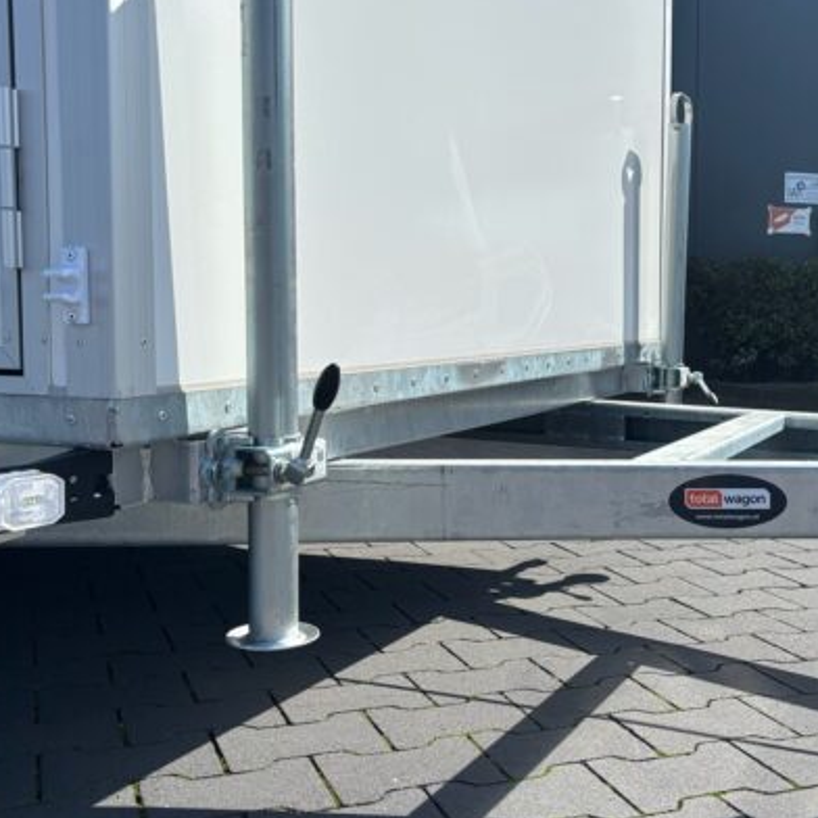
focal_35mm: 45
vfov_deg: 37.5
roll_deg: -0.6
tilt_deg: -3.7
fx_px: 1203
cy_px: 390
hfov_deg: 37.2
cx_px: 540
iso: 50
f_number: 1.6
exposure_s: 1/3311
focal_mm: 5.96
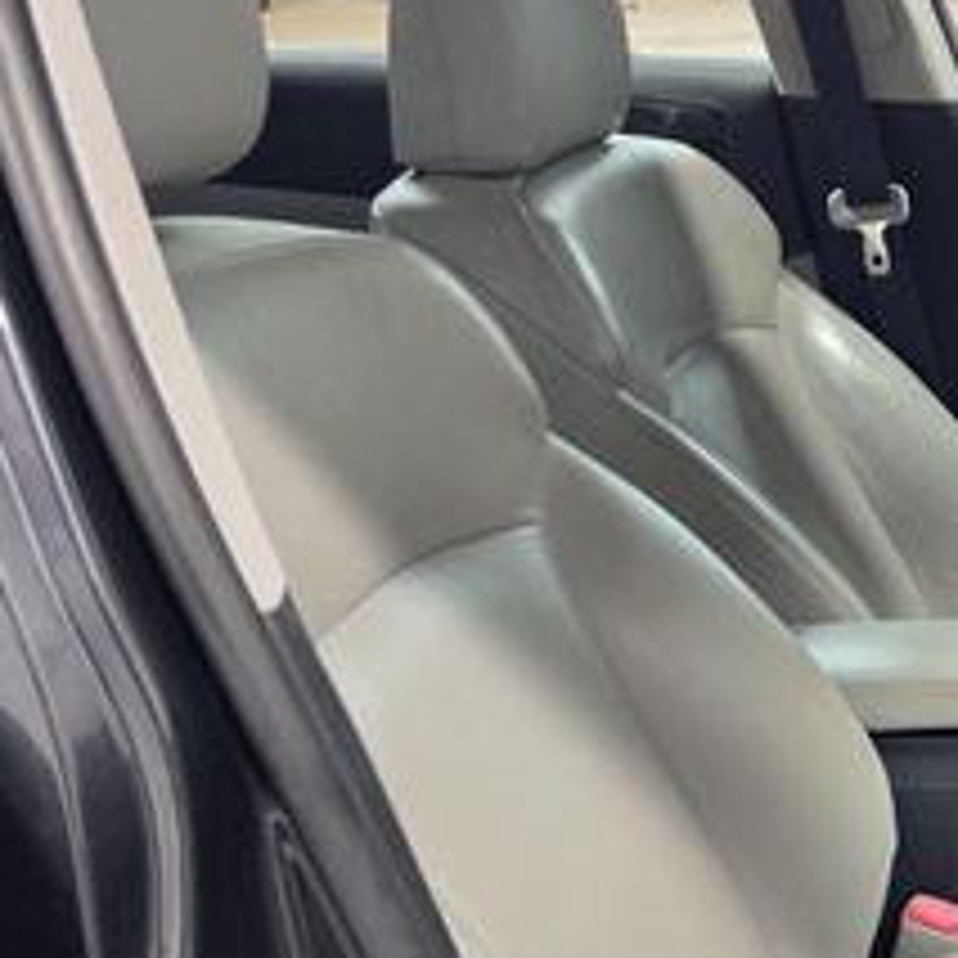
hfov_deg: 23.6
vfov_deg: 26.4
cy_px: 989
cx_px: 1354
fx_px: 1910
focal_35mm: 61
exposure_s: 1/120
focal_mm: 6.3
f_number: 1.7
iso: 500
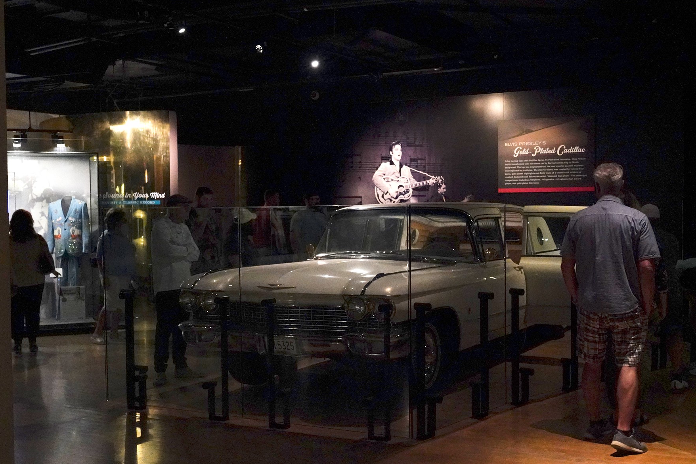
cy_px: 244
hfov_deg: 47.4
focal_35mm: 41
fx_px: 793
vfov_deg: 32.6
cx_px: 319
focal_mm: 36
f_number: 5
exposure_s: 1/80
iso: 10000
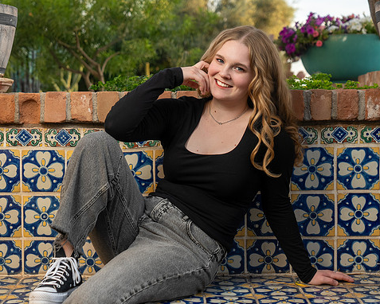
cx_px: 159
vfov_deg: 21.0
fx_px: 821
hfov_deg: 26.0
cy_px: 152
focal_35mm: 73
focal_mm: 64
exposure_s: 1/200
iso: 400
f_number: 5.6
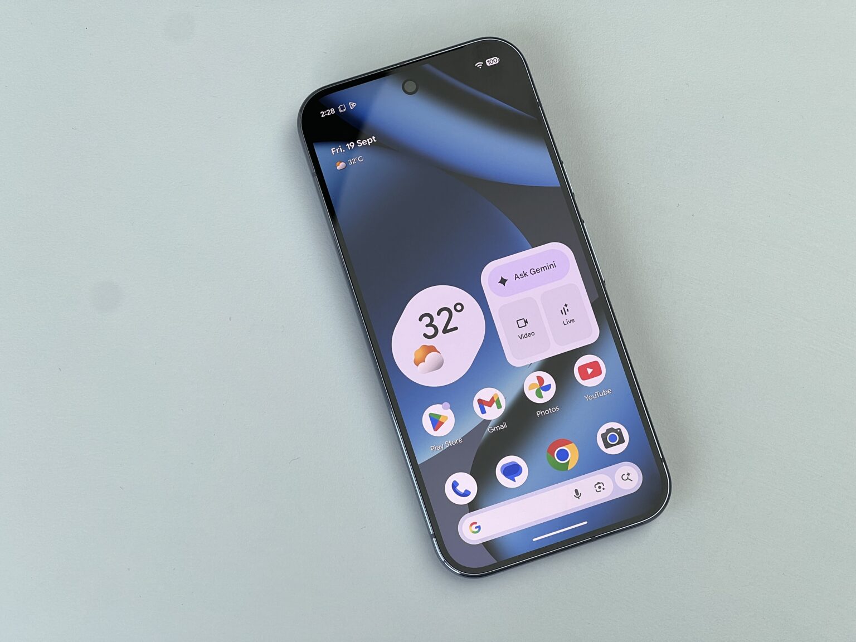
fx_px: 1904
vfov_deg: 19.1
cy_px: 321
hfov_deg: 25.3
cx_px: 428
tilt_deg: -80.3
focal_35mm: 77
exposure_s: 1/99
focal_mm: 9
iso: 40
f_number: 2.8
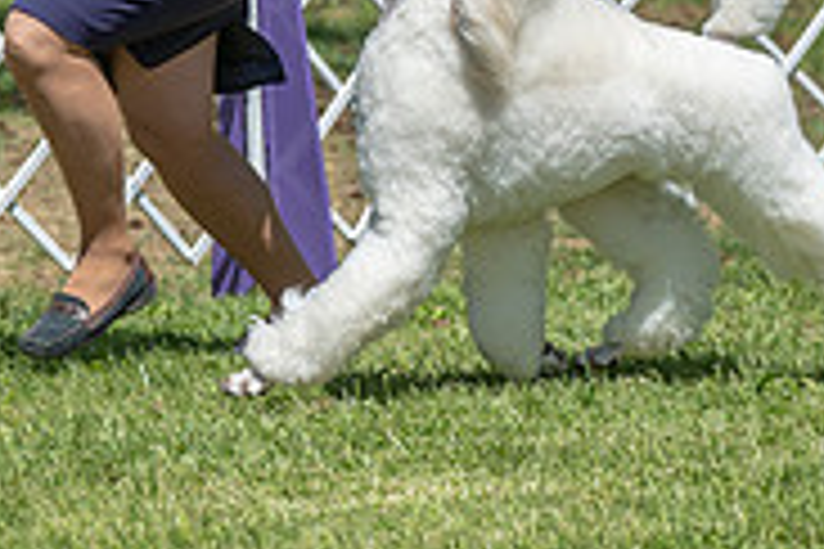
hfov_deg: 4.8
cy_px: 25
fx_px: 9796
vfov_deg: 3.2
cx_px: 531
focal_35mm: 428
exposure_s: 1/1000
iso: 200
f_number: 5
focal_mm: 135
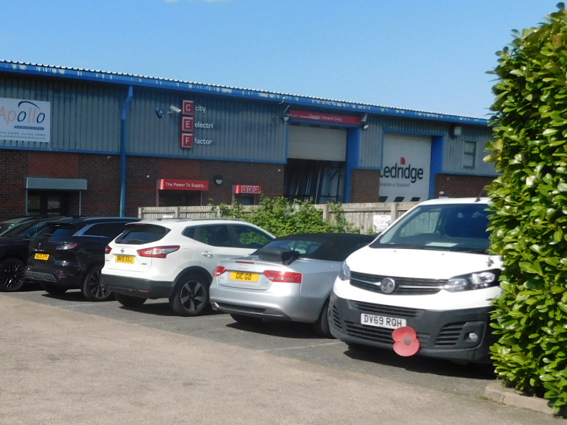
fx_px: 737
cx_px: 42
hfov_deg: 38.7
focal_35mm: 45
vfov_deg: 32.1
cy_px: 250
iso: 125
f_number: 6
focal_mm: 4
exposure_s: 1/500
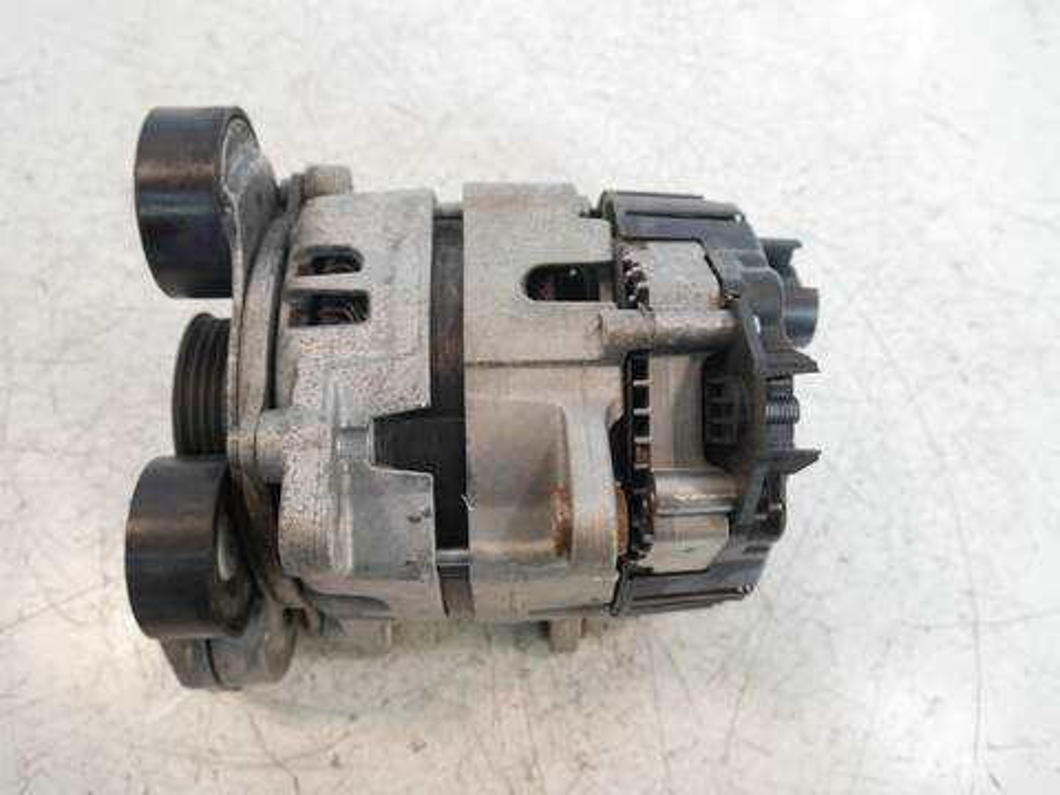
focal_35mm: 28
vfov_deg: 49.7
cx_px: 530
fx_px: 857
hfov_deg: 63.4
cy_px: 398
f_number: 3.5
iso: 400
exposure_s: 1/60
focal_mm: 14
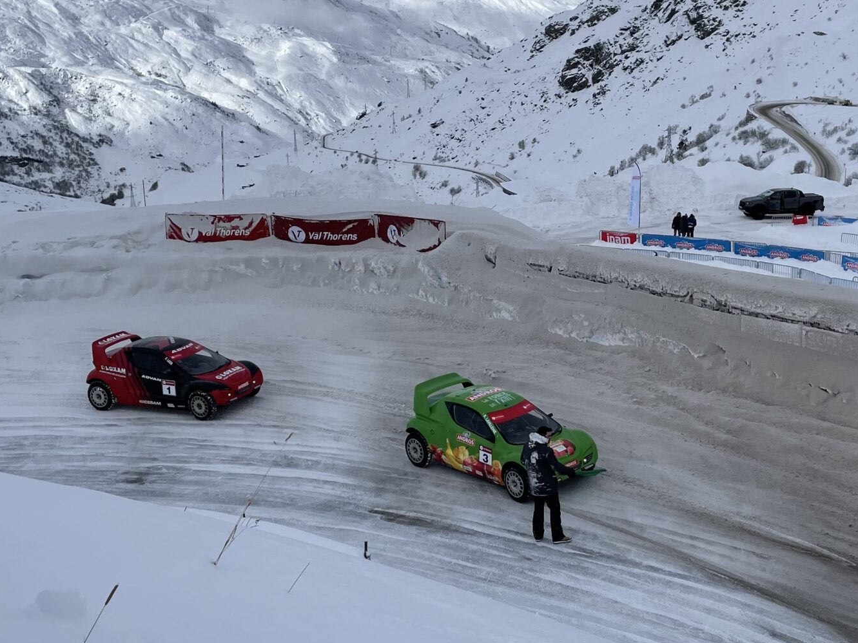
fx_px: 1239
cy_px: 304
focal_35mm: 50
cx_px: 534
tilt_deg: -14.3
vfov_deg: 29.1
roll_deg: +1.4
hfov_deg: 38.0
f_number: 1.6
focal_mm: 4.2
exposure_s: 1/9804
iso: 32
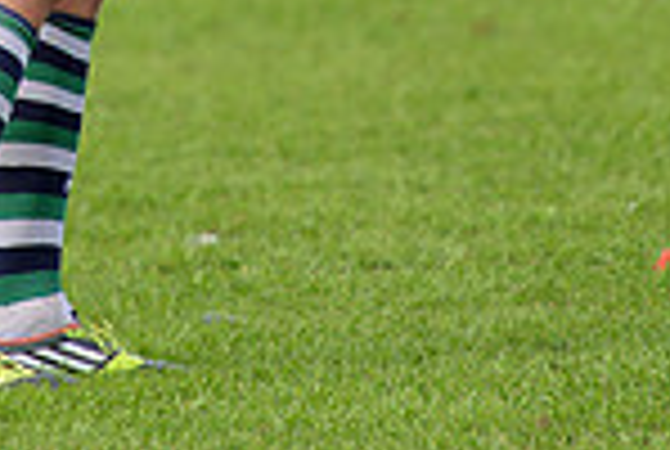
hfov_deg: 2.0
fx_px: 19562
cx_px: 148
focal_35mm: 1049
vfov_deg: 1.3
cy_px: -412
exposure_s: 1/640
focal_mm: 270
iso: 400
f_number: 4
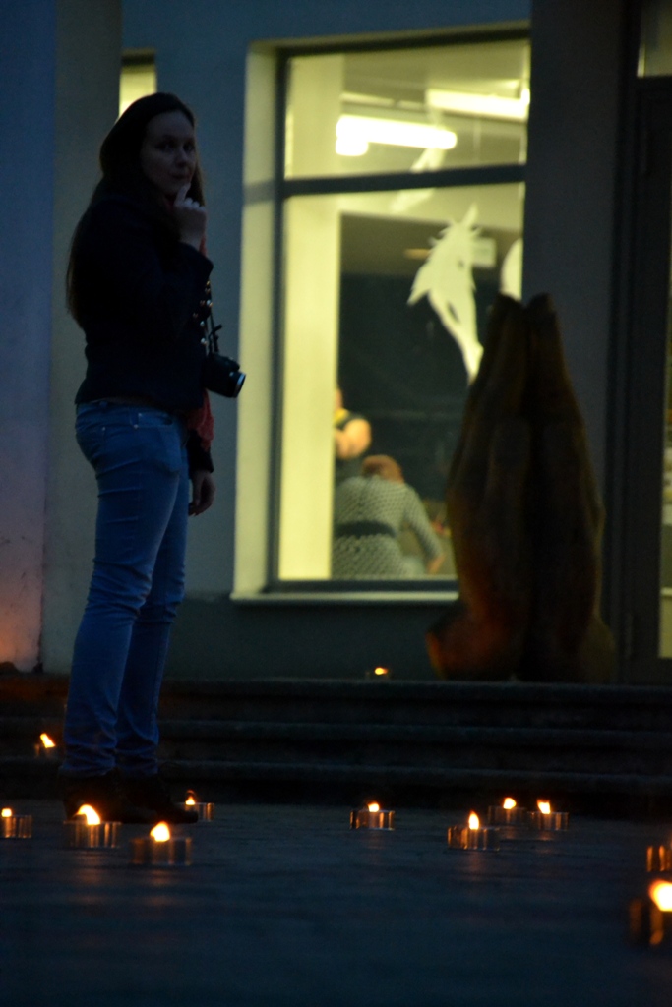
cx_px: 336
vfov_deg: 8.3
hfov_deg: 5.6
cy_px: 504
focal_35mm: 248
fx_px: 6927
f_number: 5.3
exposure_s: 1/60
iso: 3200
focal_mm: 165
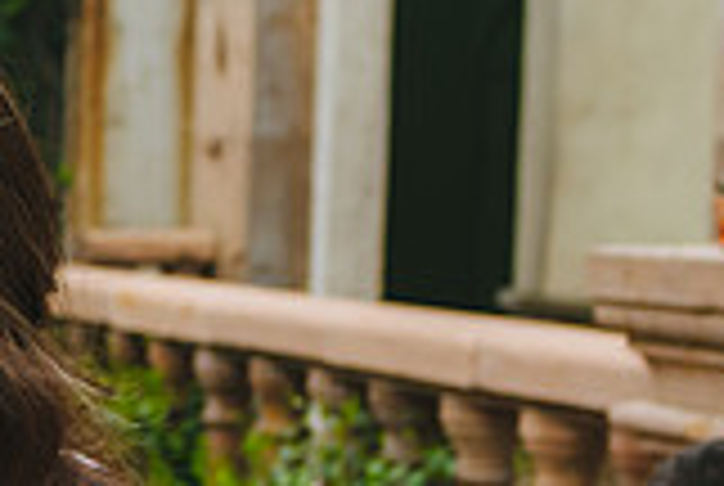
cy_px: 493
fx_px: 2539
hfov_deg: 14.6
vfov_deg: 10.8
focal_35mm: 126
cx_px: -495
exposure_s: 1/250
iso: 1600
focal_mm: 35
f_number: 3.5
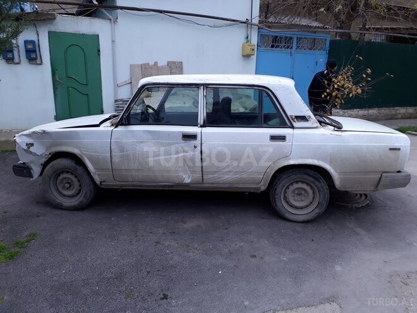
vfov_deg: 51.4
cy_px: 156
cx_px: 208
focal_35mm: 27
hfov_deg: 65.3
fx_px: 325
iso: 40
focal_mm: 3.6
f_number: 1.9
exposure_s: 1/540
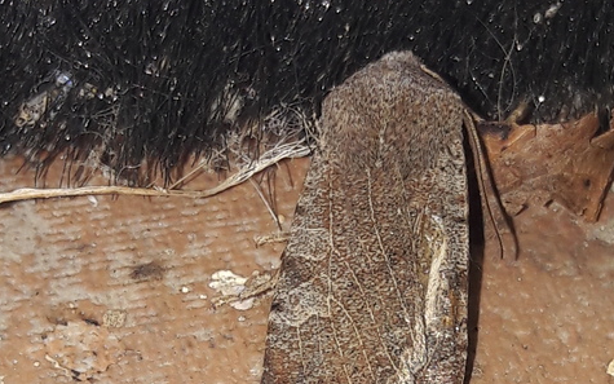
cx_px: 309
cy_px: 325
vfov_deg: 30.9
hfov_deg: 49.3
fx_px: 669
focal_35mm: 40
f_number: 1.9
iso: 40
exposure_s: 1/311
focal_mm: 3.7
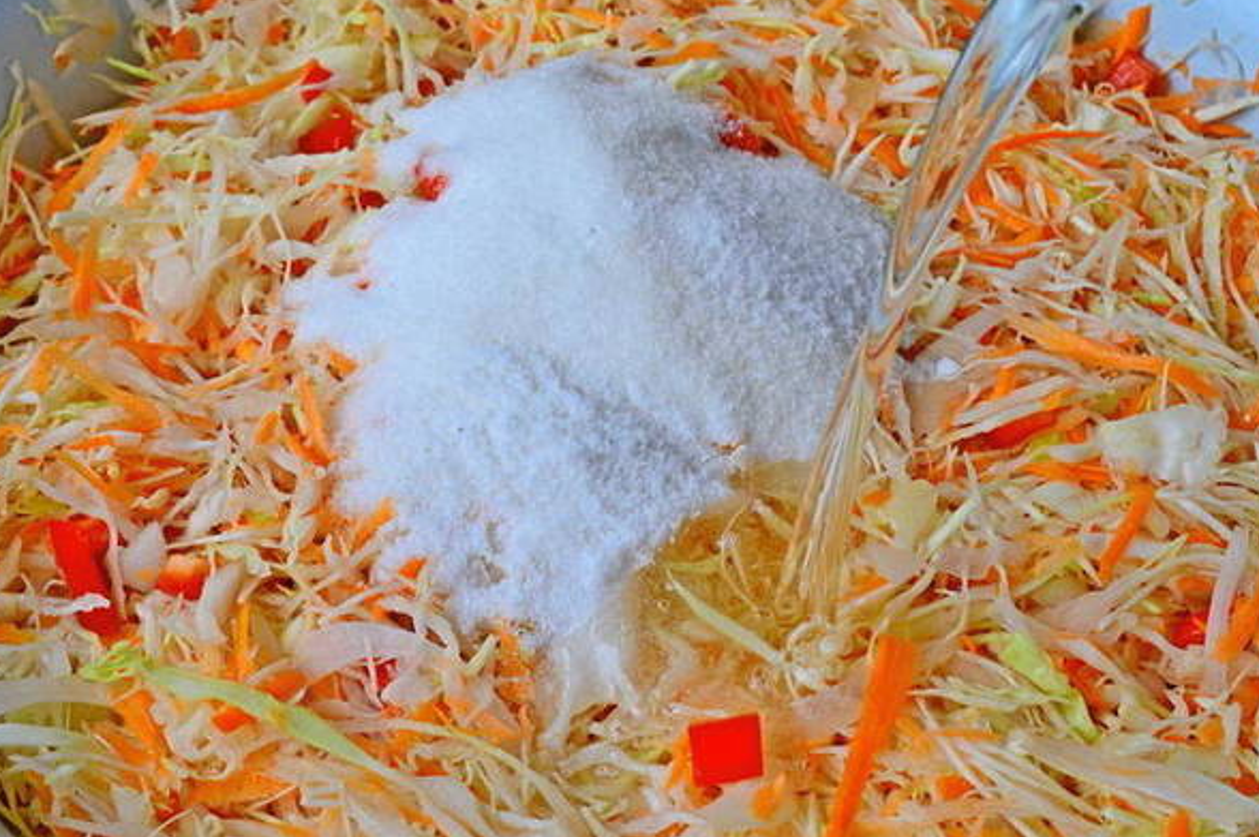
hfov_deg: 33.9
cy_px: 381
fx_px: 2062
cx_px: 681
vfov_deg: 22.9
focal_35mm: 59
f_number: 10
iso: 400
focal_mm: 34
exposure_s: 1/320
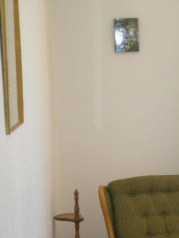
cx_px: 146
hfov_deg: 14.1
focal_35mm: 104
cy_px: 170
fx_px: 717
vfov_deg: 18.8
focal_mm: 9.3
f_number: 3.9
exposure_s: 1/75
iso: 351
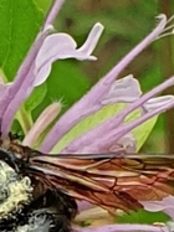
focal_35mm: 89
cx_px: -16
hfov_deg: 16.1
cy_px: 192
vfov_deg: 21.7
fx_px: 597
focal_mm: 4.3
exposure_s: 1/749
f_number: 2.4
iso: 50
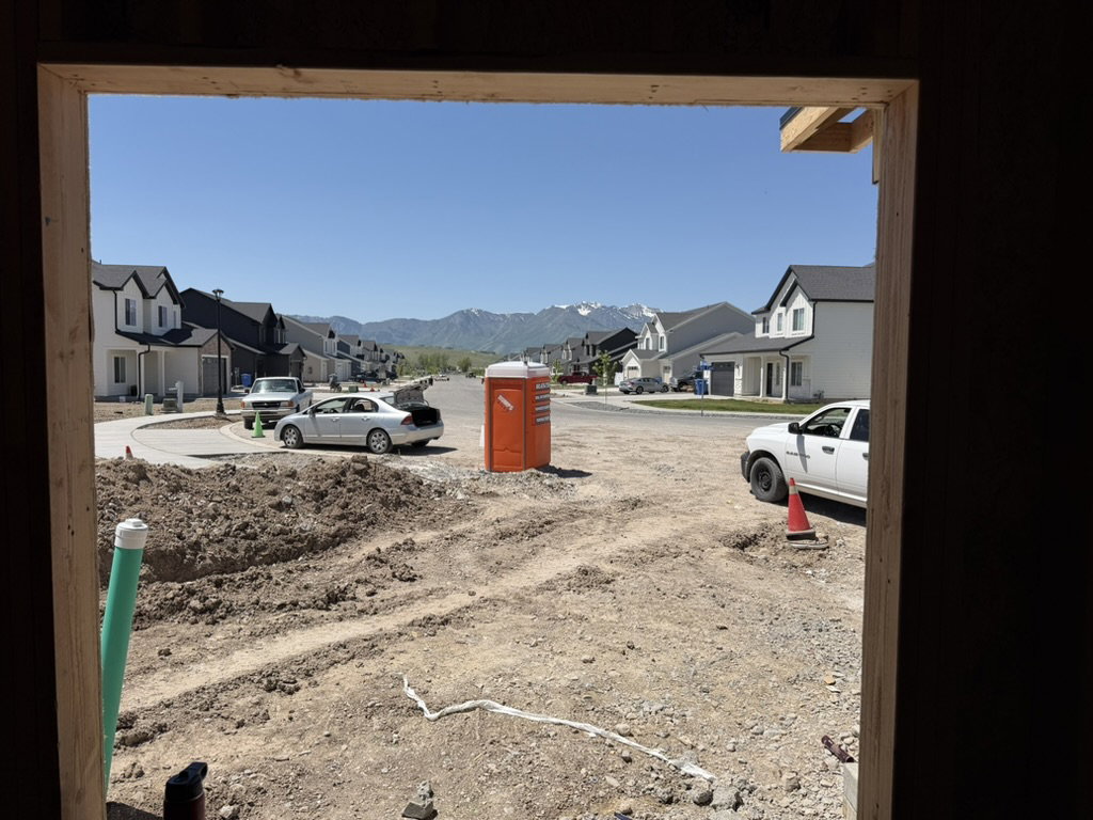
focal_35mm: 24
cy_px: 410
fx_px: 758
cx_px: 546
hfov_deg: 71.6
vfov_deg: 56.8
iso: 80
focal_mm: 6.76
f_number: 1.78
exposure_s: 1/7353
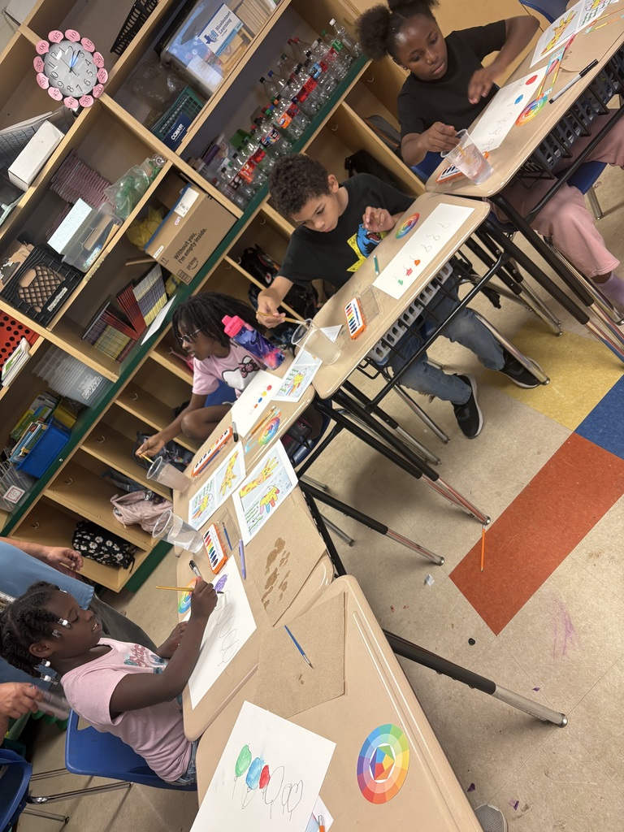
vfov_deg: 67.3
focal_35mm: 26
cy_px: 416
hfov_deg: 53.1
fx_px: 625
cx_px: 312
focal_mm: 5.96
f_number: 1.6
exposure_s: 1/60
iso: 100
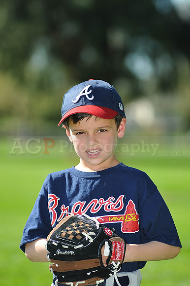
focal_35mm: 180
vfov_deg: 11.4
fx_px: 1427
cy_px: 143
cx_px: 95
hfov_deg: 7.6
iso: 200
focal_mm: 180
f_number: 4.5
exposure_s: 1/800
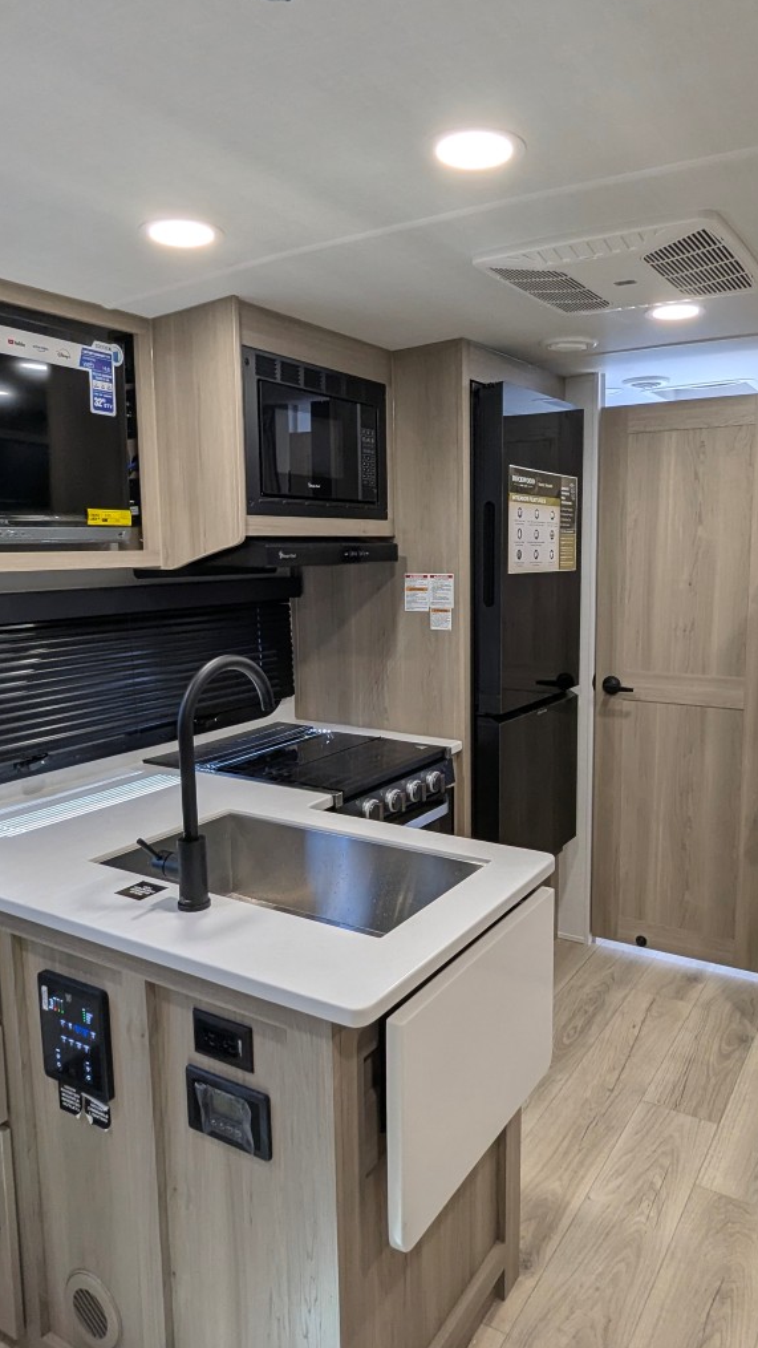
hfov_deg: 47.5
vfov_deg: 76.3
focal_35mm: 24
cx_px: 435
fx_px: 857
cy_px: 667
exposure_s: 1/44
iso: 53
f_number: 2.2
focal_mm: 2.35
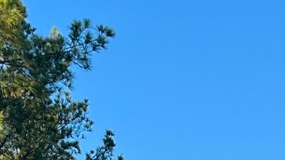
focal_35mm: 160
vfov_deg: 7.0
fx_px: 1209
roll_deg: -4.6
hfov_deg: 13.3
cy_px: 419
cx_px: 267
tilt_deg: +5.0
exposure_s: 1/1159
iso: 50
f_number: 1.5
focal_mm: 5.7
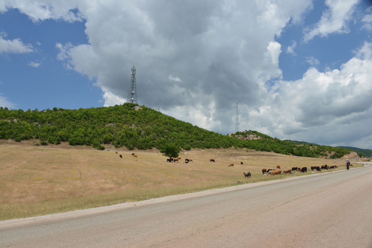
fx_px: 289
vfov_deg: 46.4
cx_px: 186
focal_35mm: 28
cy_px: 124
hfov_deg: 65.5
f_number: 7.1
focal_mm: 28
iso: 100
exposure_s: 1/200
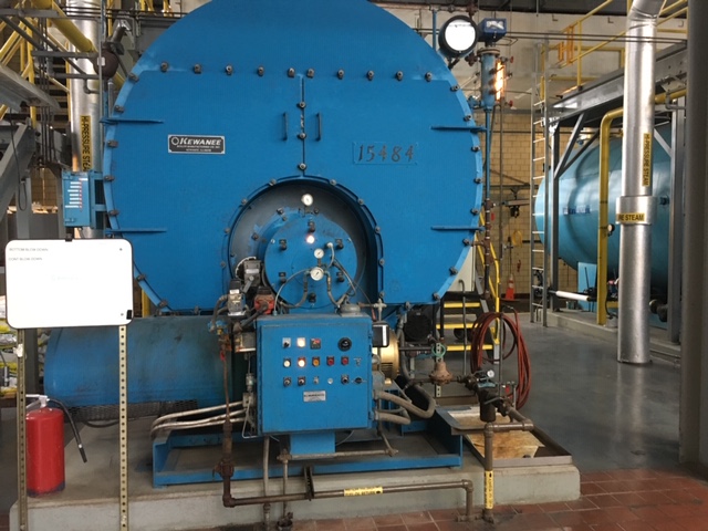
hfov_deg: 61.7
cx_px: 354
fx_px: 593
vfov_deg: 48.2
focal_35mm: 29
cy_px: 266
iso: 200
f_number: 2.2
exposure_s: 1/24
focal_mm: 4.15
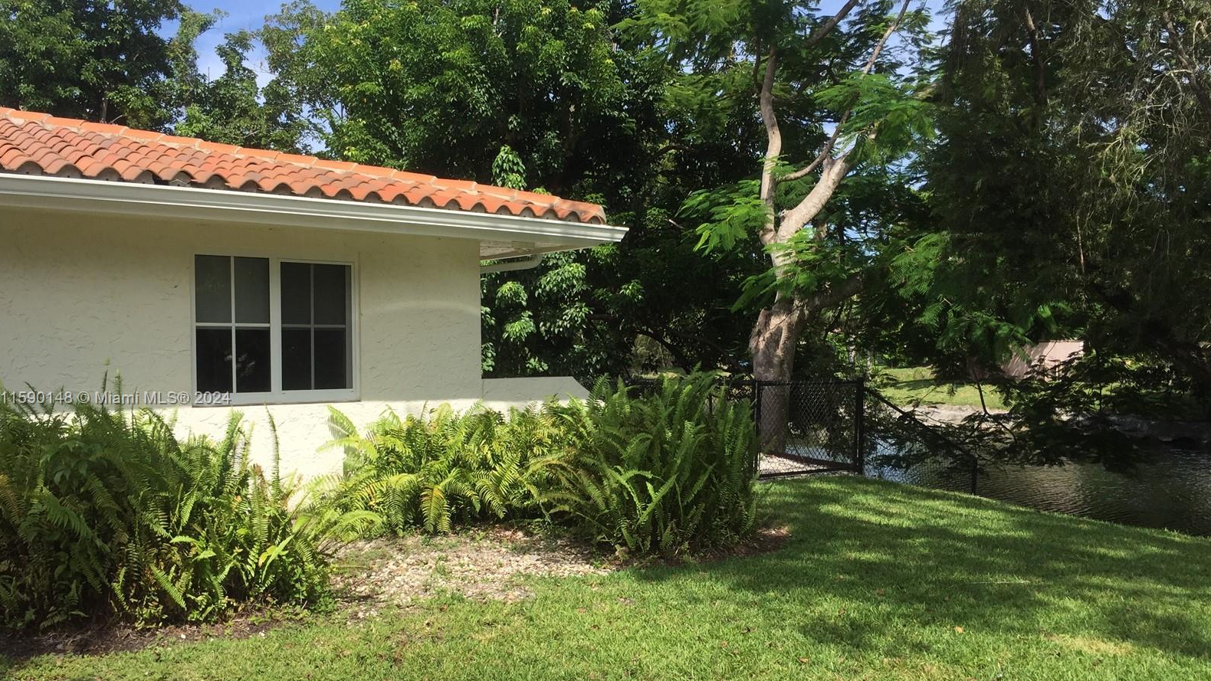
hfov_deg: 61.0
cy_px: 399
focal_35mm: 32
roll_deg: -1.5
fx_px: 1028
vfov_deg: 36.6
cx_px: 599
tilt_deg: -3.3
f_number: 2.2
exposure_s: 1/1647
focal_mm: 4.15
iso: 32
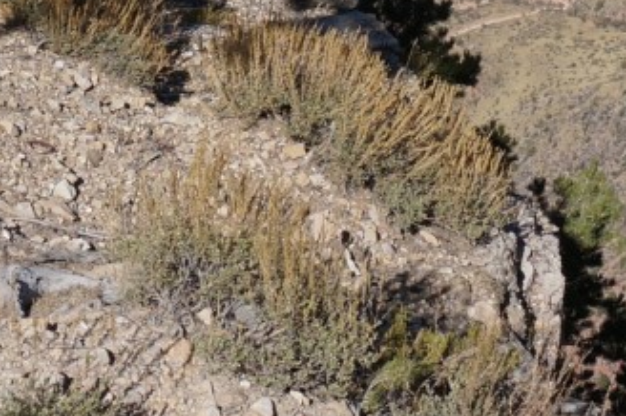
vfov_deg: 7.9
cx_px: 758
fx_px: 2926
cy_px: -335
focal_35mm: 168
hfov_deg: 11.9
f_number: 9
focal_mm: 23
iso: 100
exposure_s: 1/400
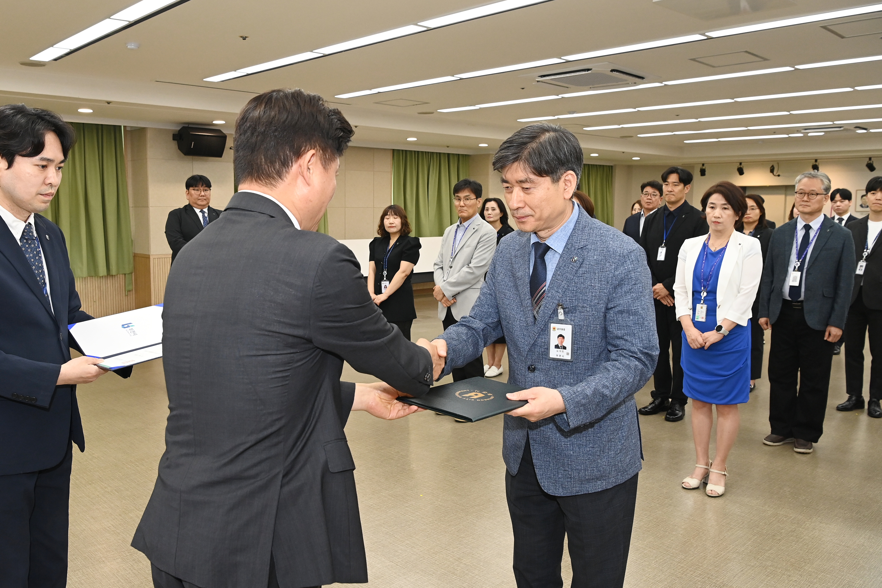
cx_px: 441
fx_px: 686
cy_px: 294
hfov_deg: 65.5
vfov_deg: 46.4
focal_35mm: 28
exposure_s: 1/200
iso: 2000
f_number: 7.1
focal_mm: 28
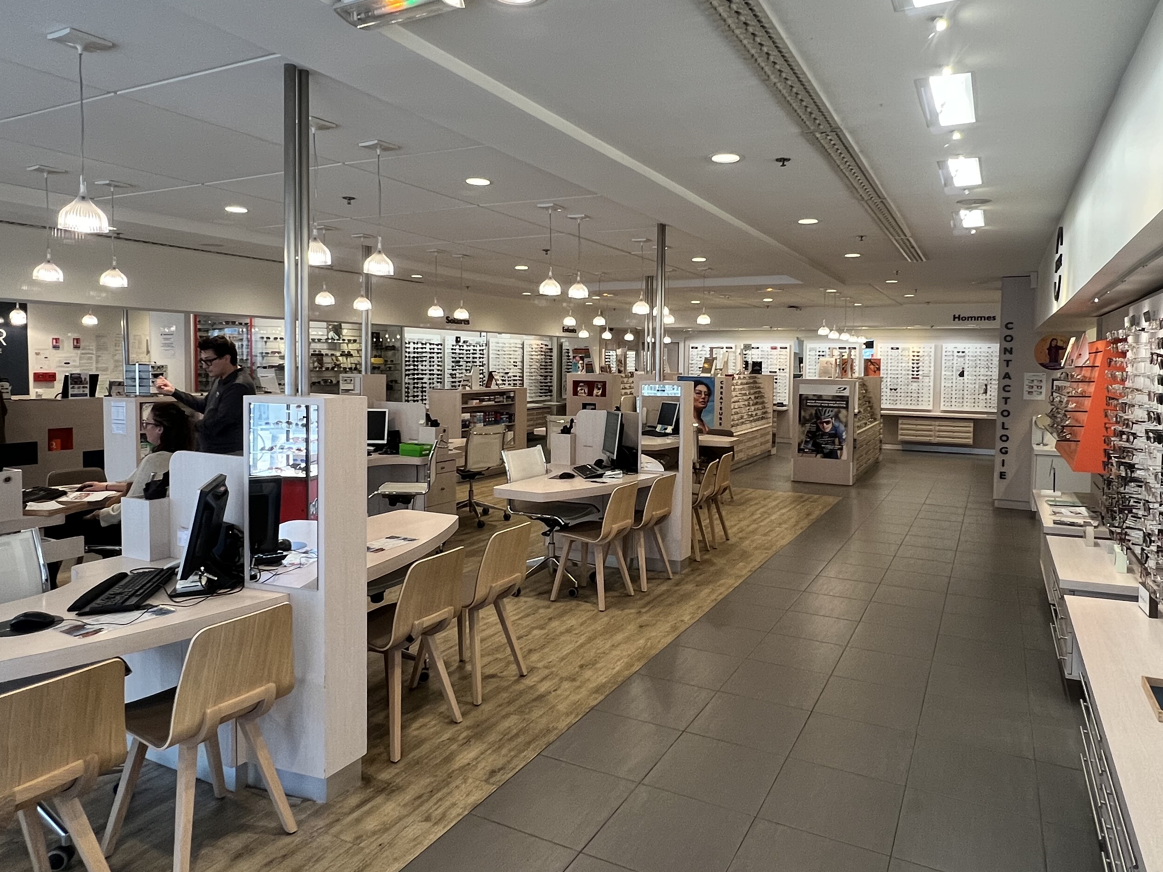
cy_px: 401
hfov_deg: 78.8
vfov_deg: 63.4
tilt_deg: -3.2
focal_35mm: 21
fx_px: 706
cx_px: 630
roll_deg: -0.9
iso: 200
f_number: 1.8
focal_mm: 1.57
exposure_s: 1/94
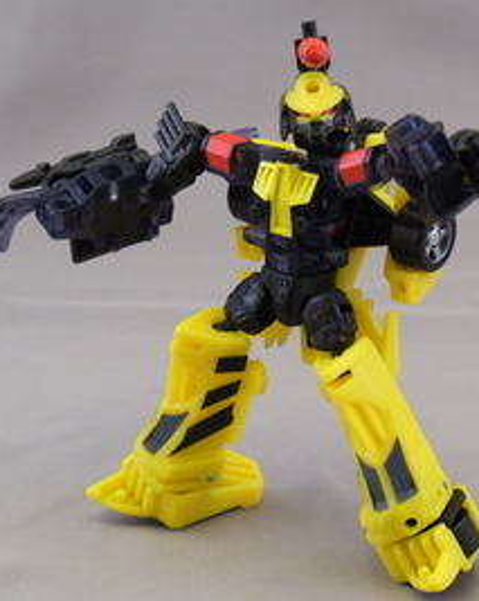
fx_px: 2432
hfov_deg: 11.2
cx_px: 290
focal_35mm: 137
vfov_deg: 14.1
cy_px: 302
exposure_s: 1/10
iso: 200
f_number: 3.5
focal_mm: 17.2
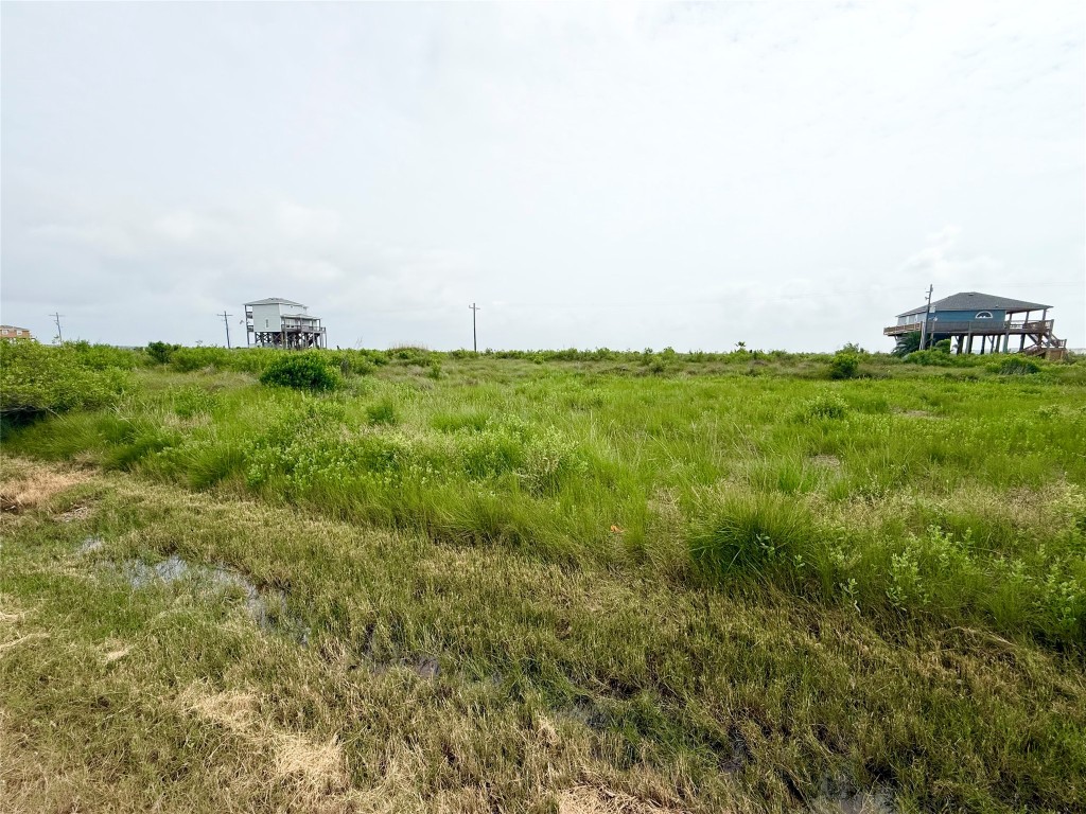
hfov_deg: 102.1
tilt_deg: -7.0
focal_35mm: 14
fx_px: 439
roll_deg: -0.8
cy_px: 407
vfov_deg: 85.7
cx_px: 543
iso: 50
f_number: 2.2
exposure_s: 1/3891
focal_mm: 2.22
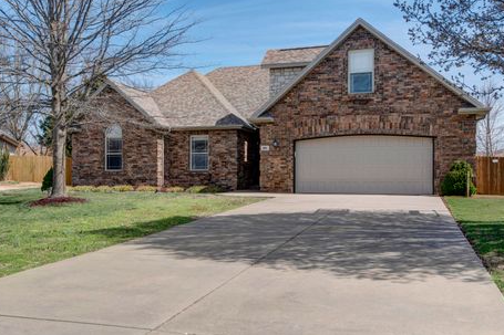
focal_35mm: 33
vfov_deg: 39.9
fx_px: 462
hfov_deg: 57.2
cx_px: 243
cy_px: 153
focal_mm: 30
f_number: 6.3
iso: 100
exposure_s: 1/500
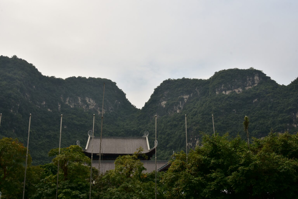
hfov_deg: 49.6
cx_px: 149
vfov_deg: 34.2
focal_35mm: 39
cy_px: 100
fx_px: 323
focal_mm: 26
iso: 100
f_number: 11
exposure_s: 1/160
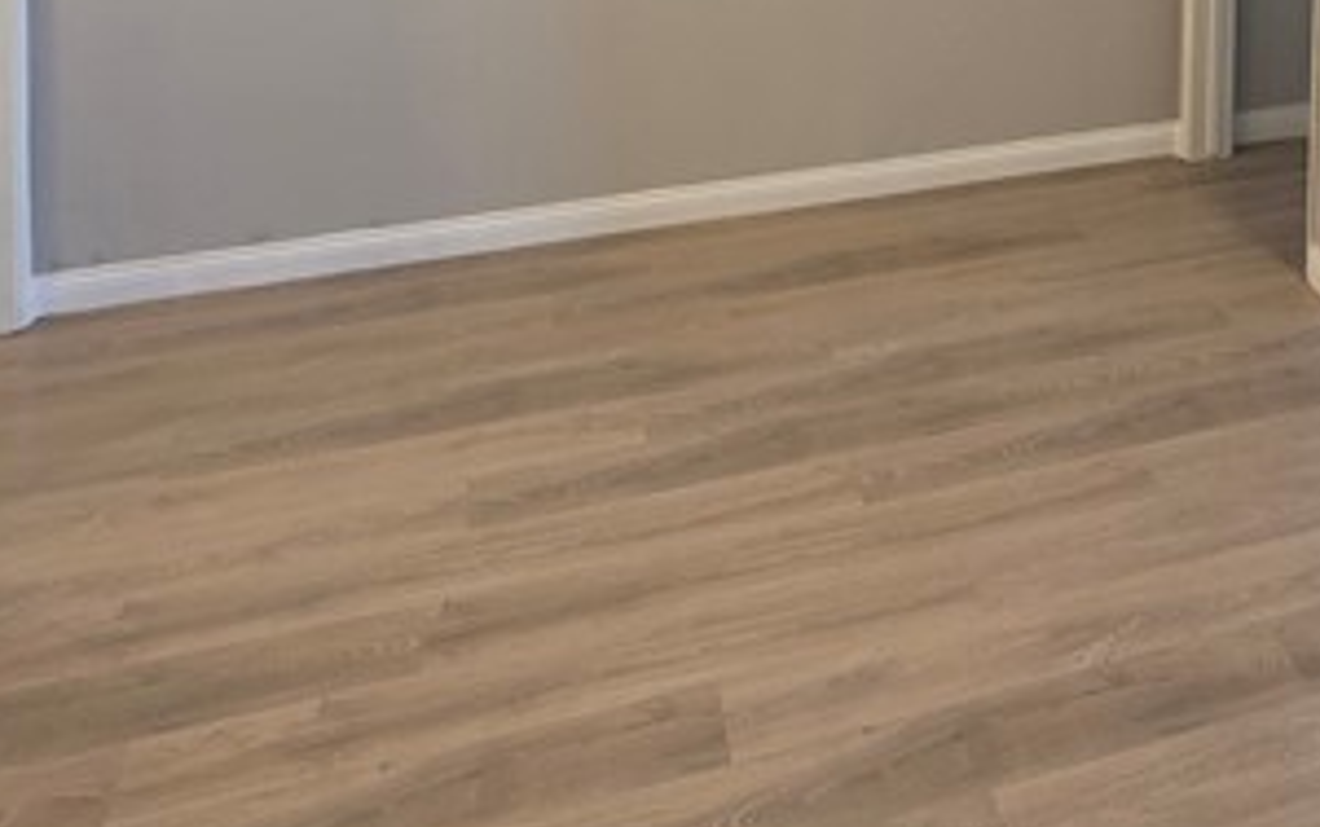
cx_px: 1285
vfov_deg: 22.9
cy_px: -374
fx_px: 1692
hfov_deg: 38.4
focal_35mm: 47
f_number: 1.9
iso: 200
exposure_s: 1/120
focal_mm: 2.2
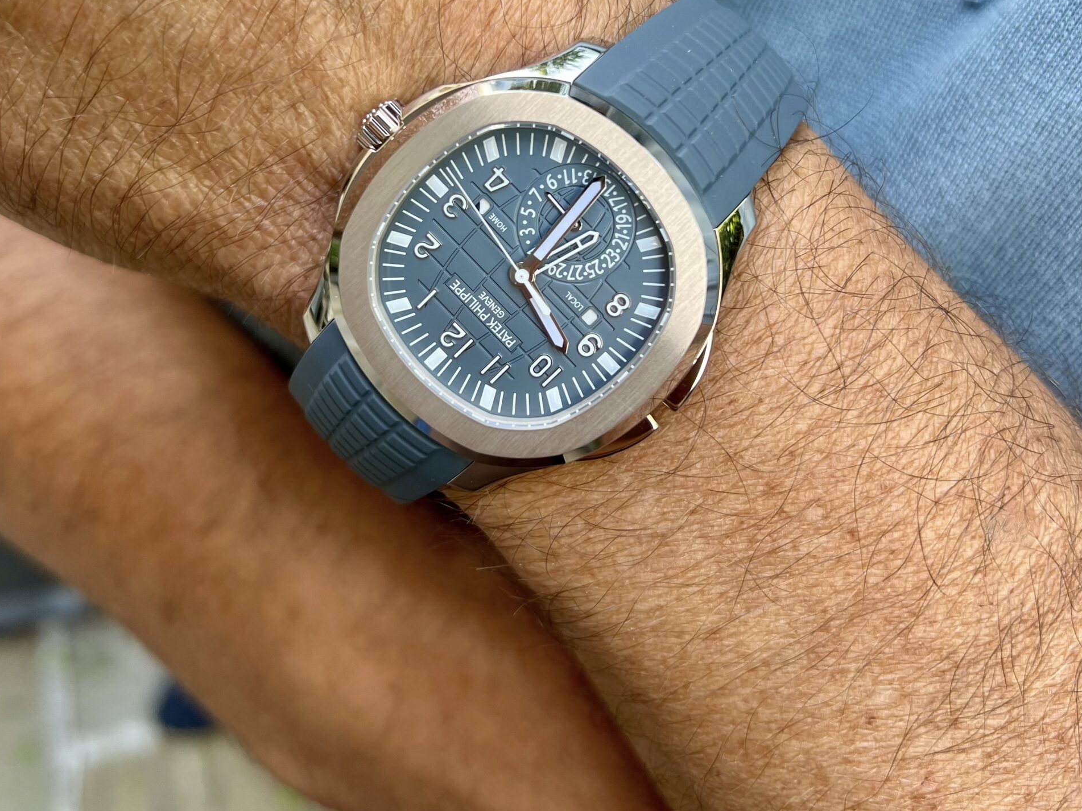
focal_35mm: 35
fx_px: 1094
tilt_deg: -56.7
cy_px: 249
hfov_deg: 52.6
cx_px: 539
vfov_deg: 40.0
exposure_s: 1/121
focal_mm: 5.7
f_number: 1.5
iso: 40
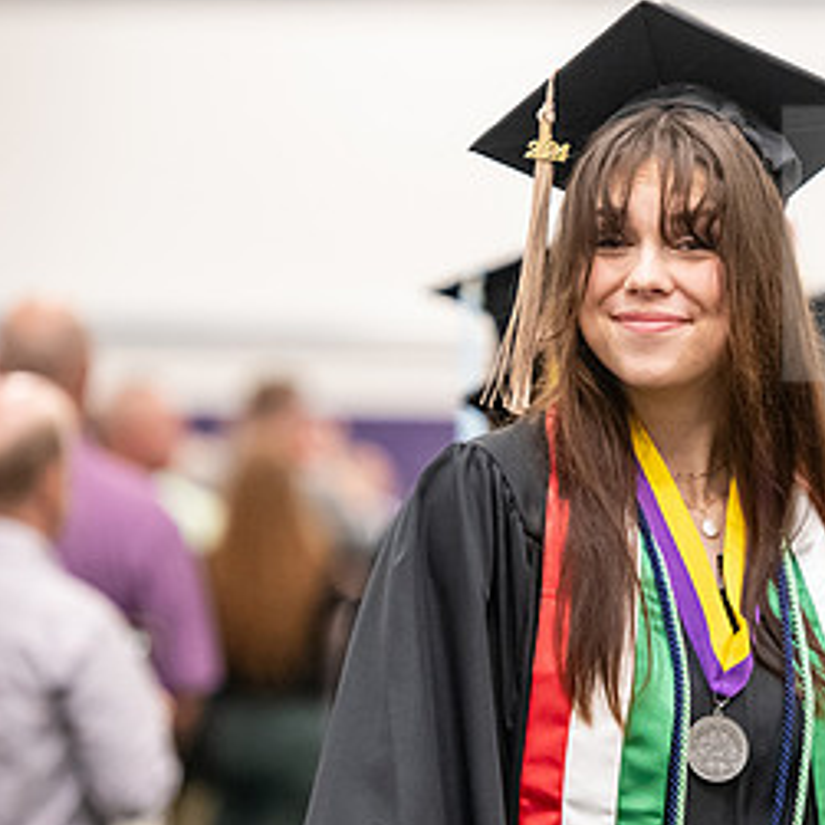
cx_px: 684
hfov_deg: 5.8
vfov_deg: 5.8
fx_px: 8197
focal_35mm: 304
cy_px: 505
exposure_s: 1/200
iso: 3200
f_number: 3.2
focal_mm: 155
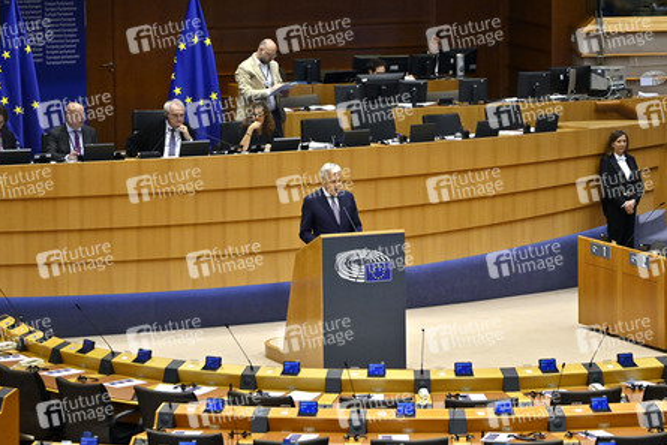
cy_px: 223
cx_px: 335
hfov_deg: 13.5
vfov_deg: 9.0
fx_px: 2817
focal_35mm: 152
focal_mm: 150
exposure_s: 1/800
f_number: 5
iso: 4000
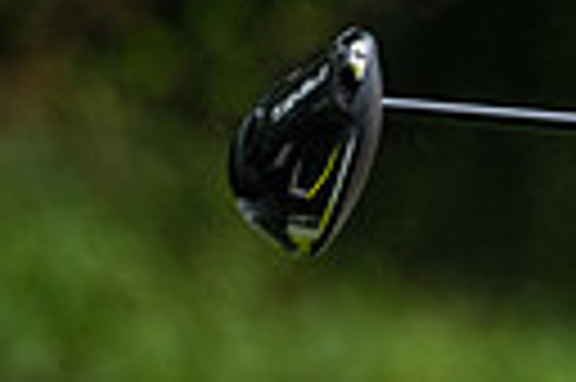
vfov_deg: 0.6
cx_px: 1542
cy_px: 530
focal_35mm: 2474
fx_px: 39533
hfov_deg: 0.8
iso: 320
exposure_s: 1/400
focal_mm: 300
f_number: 4
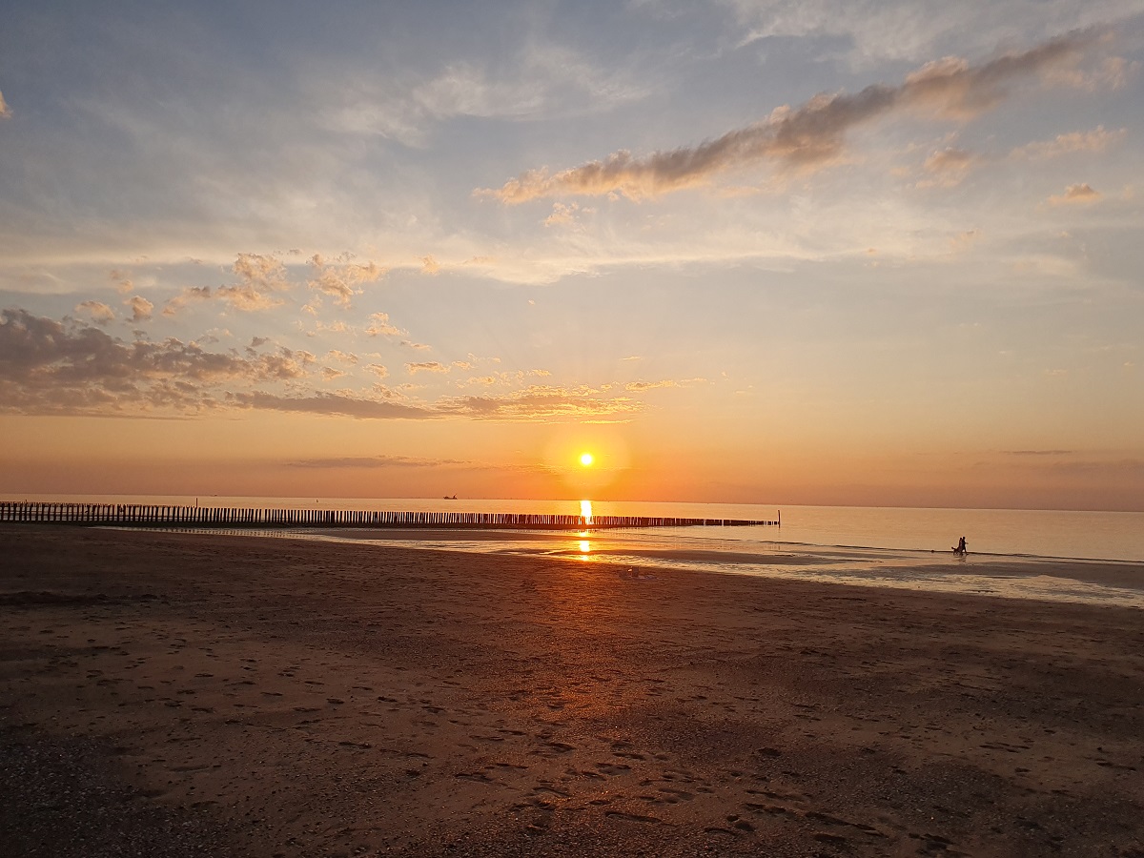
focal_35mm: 26
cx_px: 572
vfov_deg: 53.1
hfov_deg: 67.3
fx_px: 859
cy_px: 429
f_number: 2.4
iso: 50
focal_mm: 4.32
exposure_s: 1/2012
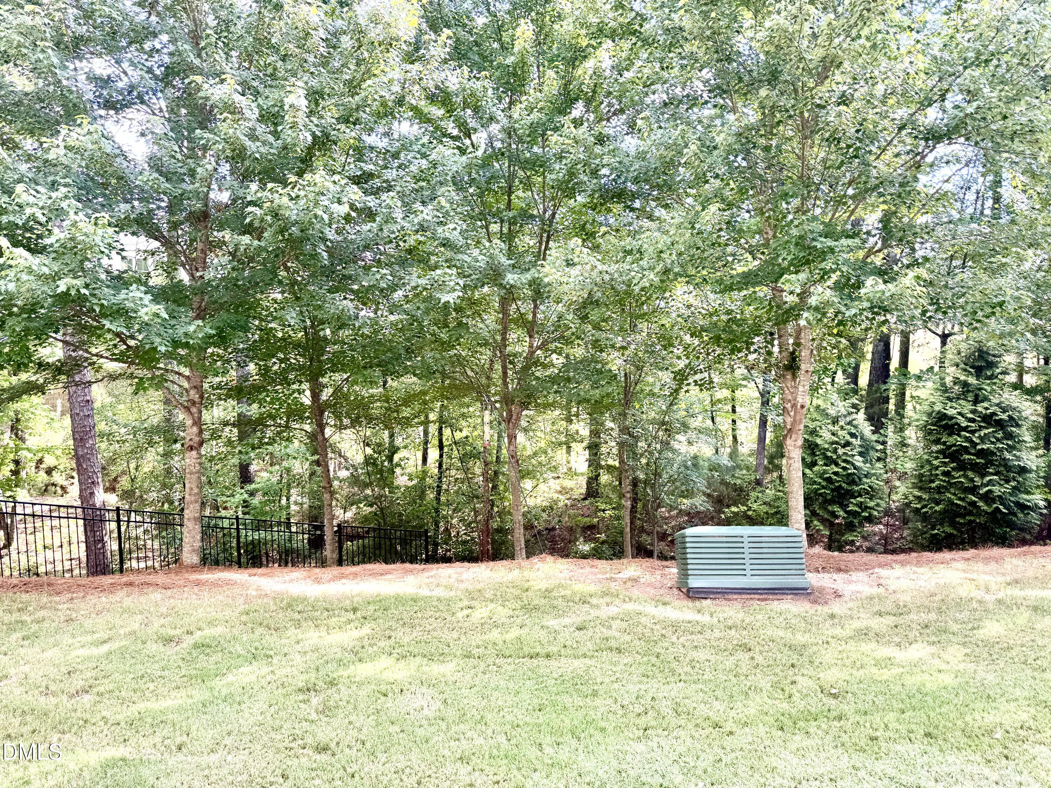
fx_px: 729
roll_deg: -1.3
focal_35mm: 24
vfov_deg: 56.8
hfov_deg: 71.6
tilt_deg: -5.5
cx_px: 526
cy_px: 394
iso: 80
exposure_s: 1/383
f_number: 1.78
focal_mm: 6.76
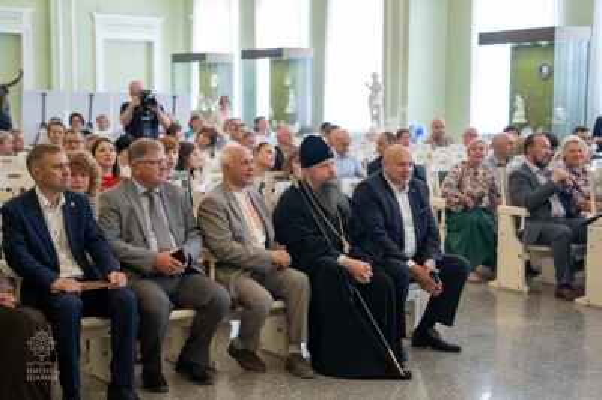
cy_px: 200
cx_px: 301
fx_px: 1136
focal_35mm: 68
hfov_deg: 29.7
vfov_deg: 20.0
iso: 1600
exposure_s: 1/125
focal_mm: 68
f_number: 2.8
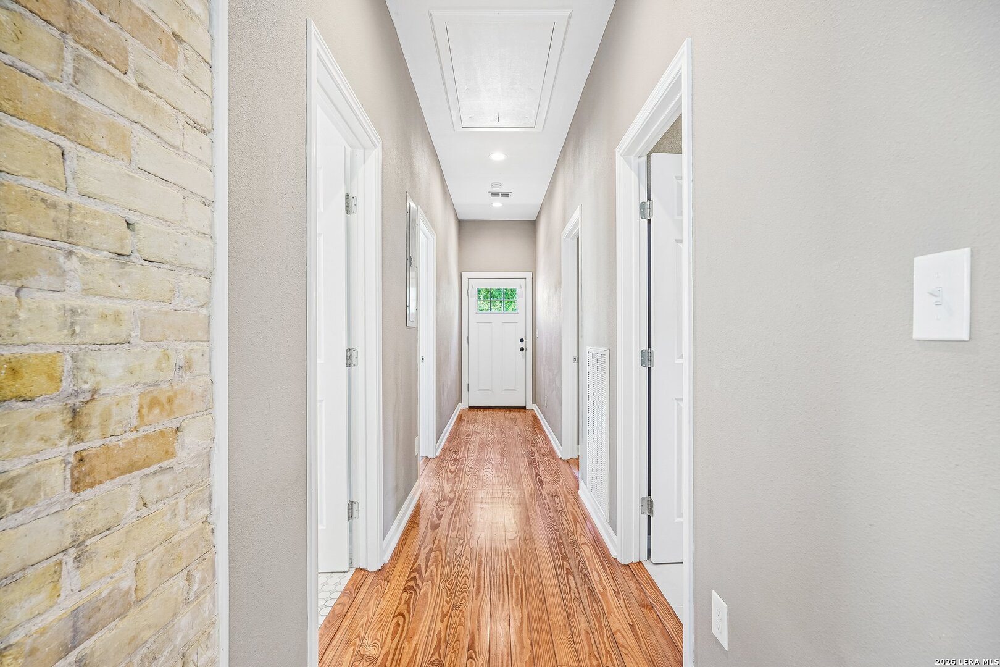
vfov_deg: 70.4
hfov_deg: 93.3
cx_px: 500
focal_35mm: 17
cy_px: 334
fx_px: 472
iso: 400
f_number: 8
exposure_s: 1/8
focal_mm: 17
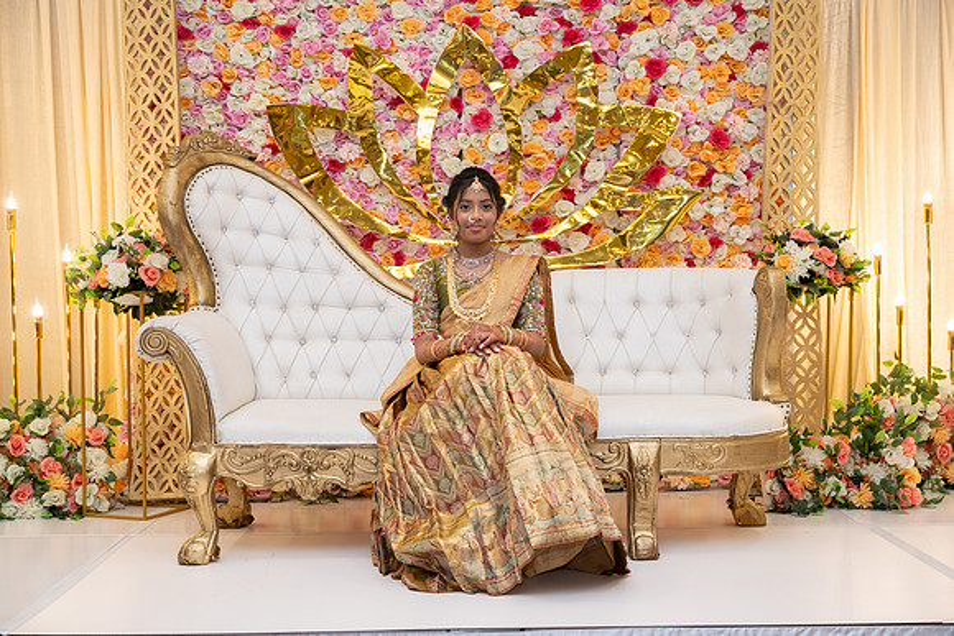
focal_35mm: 49
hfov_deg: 40.7
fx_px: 1287
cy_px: 318
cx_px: 477
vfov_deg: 27.8
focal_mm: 48
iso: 1000
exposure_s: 1/160
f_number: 3.5
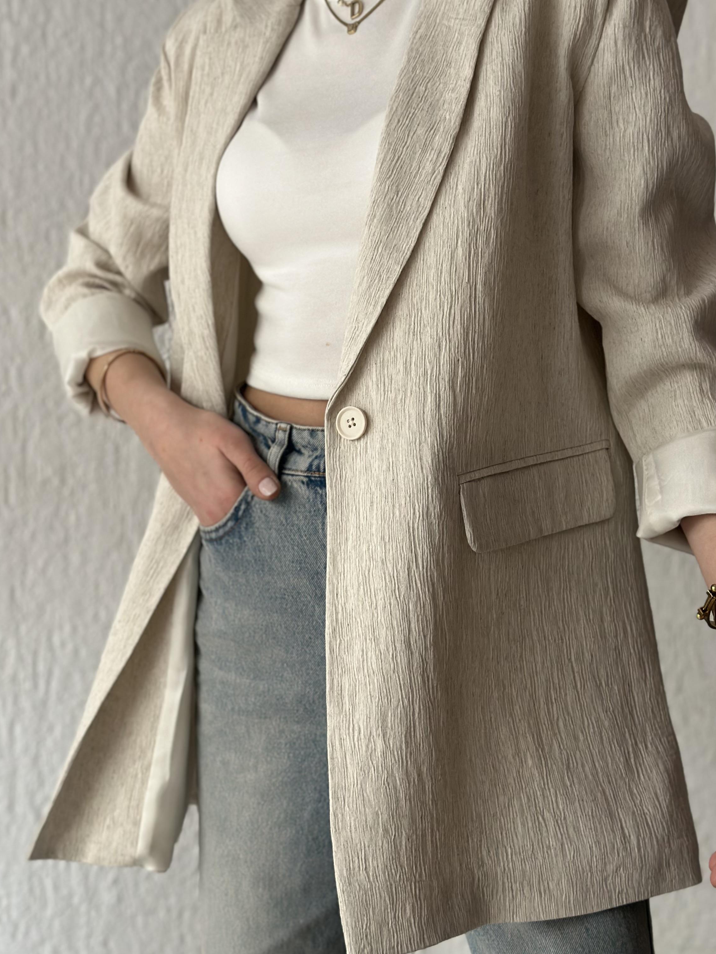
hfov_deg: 22.9
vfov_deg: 30.2
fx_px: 1765
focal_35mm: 64
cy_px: 403
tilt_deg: -1.6
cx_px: 404
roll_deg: -0.6
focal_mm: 6.86
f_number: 1.78
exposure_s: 1/70
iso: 125
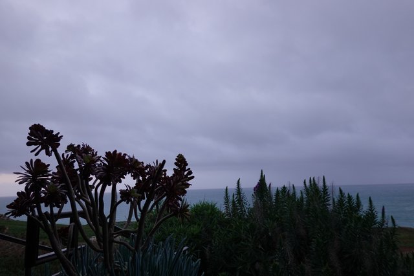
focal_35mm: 24
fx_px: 276
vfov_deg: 53.1
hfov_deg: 73.8
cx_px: 207
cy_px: 138
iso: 160
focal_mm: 9
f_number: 2.8
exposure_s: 1/30
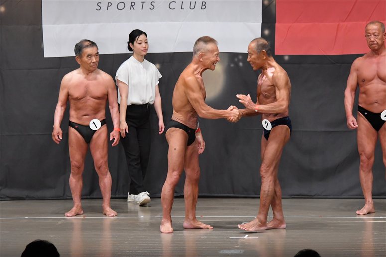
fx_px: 2165
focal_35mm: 202
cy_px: 128
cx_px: 193
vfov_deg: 6.8
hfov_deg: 10.2
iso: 5000
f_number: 5.6
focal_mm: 135
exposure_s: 1/400
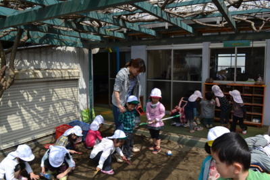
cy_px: 90
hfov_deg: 67.4
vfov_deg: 48.0
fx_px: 203
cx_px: 135
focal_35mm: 27
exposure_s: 1/200
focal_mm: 18
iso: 100
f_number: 7.1
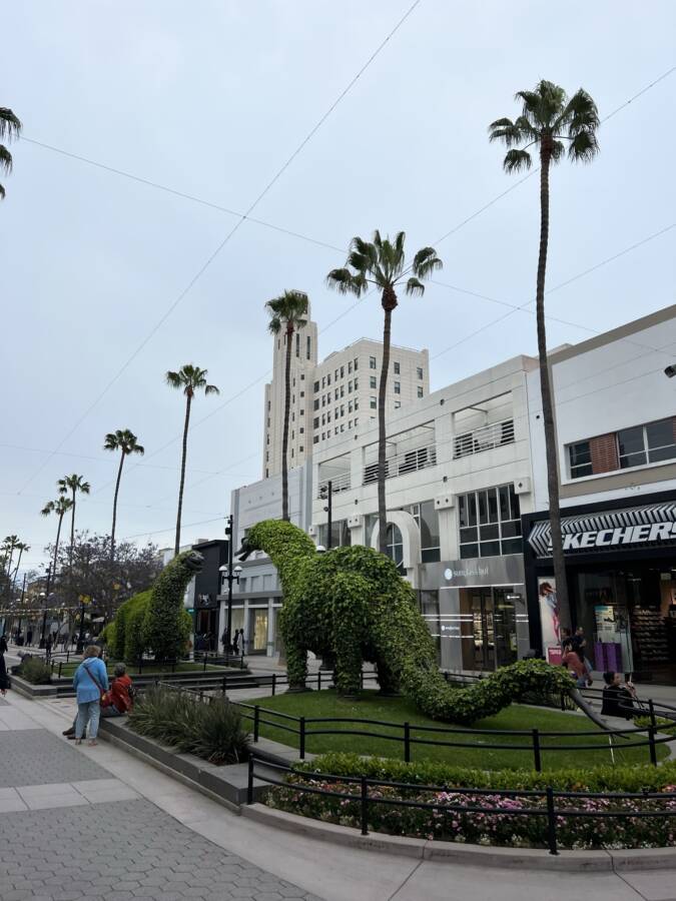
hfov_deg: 53.1
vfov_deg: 67.3
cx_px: 338
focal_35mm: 26
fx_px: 677
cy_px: 450
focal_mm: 5.7
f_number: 1.5
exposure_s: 1/1135
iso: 50
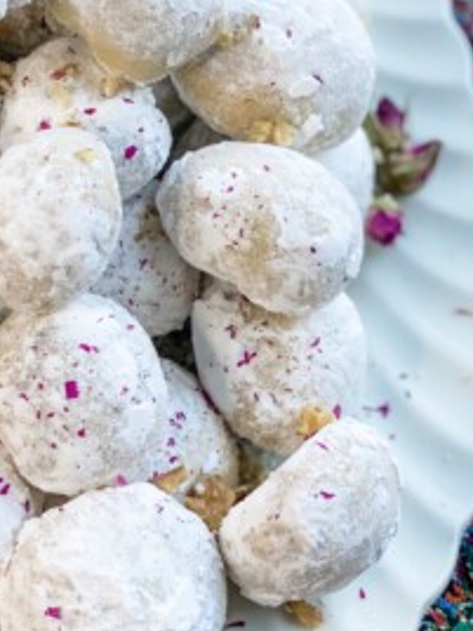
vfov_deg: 21.0
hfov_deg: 15.8
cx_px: 106
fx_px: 1694
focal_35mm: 93
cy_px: 221
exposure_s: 1/120
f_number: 2
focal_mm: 6
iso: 80
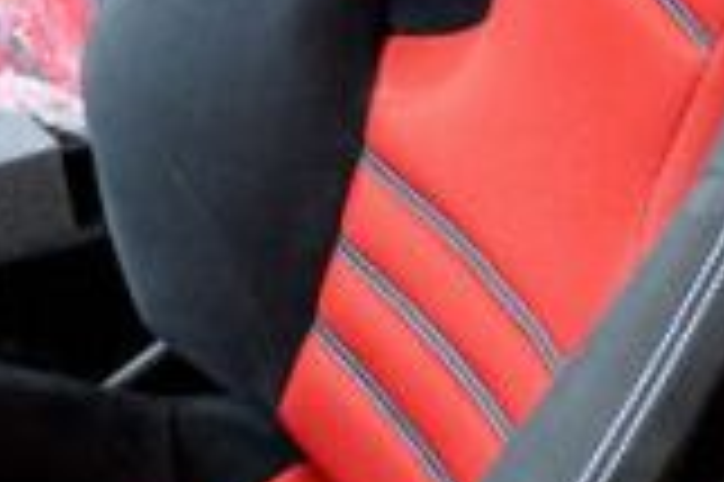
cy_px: 128
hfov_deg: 17.0
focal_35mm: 120
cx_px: 504
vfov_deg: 11.4
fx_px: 2411
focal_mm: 22
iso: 560
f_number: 4
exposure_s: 1/15
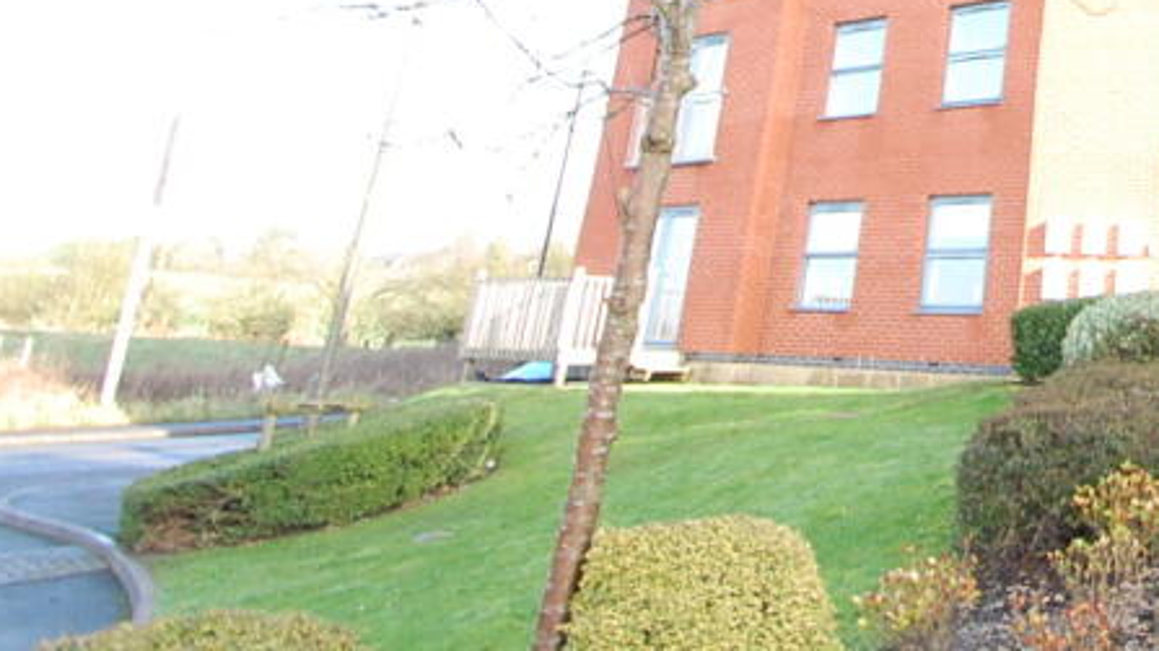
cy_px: -43
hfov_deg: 44.3
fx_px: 1106
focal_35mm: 36
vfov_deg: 29.9
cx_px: 1232
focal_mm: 10
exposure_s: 1/500
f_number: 3.5
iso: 800
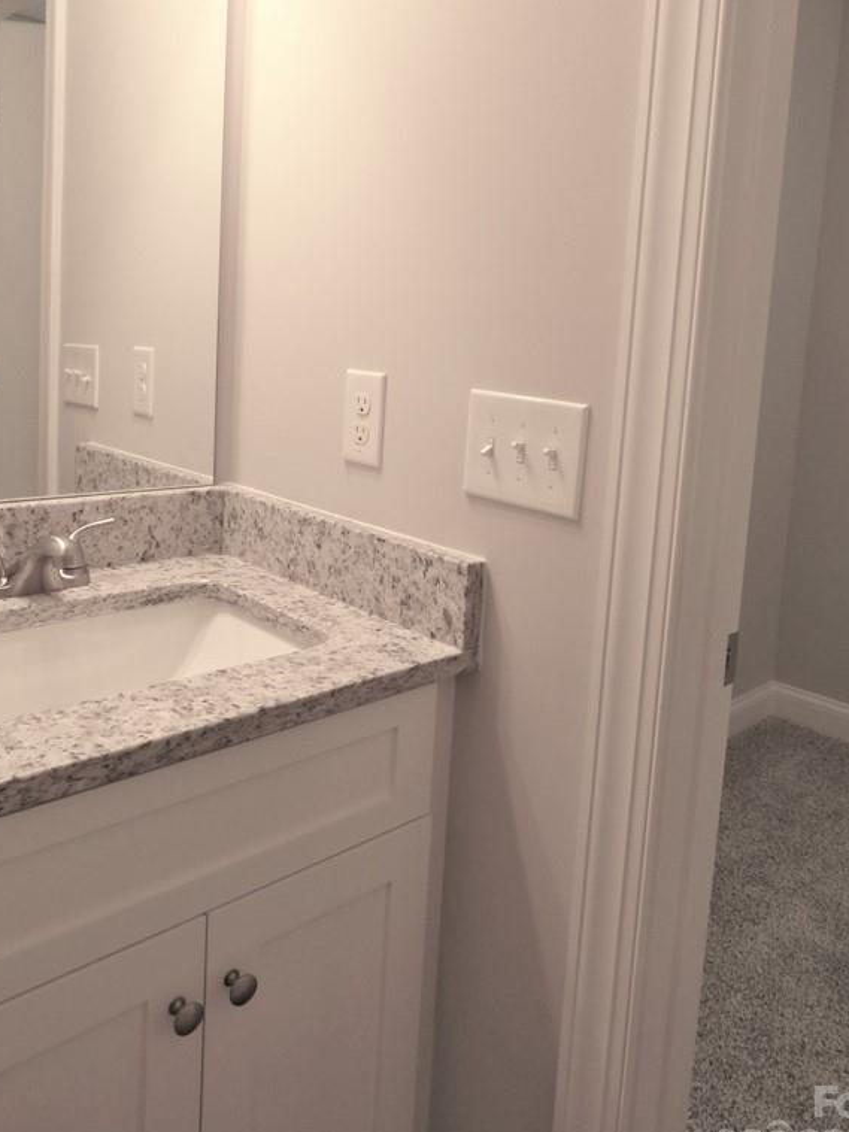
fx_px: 883
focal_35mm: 27
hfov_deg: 51.3
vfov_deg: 64.4
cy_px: 427
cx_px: 457
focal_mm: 3.58
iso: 160
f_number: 2.8
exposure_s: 1/60
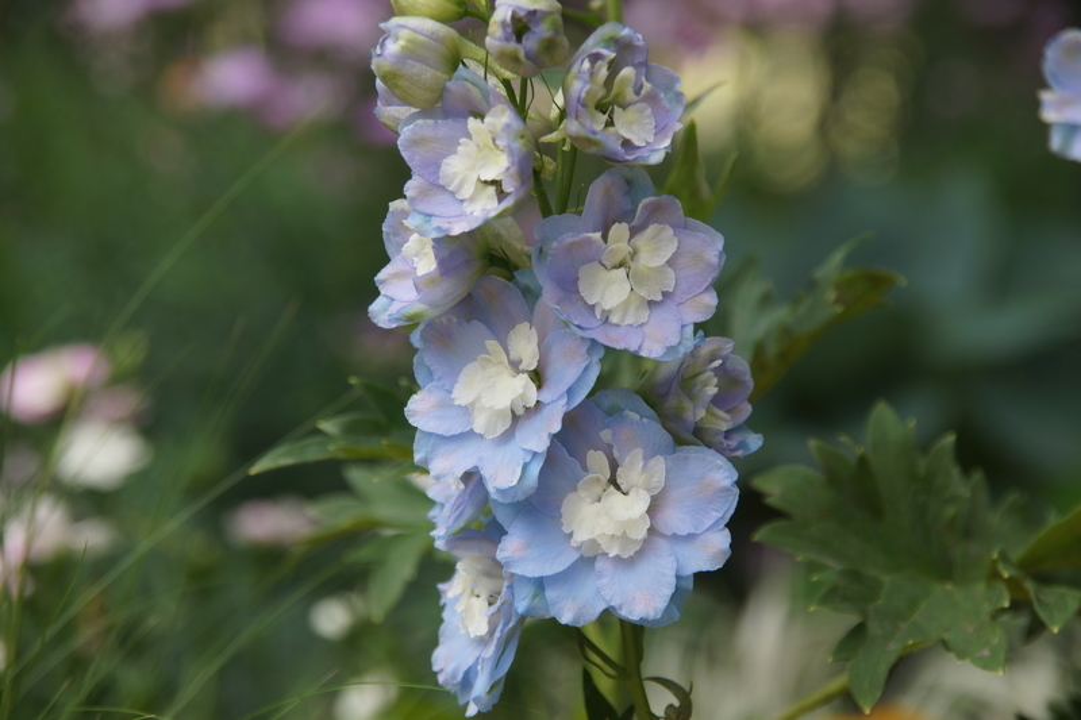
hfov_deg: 13.7
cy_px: 360
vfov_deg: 9.1
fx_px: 4503
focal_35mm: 150
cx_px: 540
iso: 100
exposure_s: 1/200
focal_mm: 100
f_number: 6.3
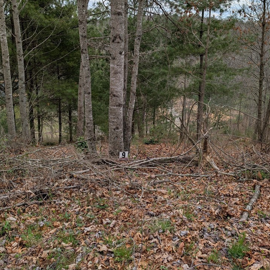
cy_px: 105
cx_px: 139
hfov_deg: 54.0
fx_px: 265
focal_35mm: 30
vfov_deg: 53.6
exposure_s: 1/903
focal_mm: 6.9
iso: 21
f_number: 1.68
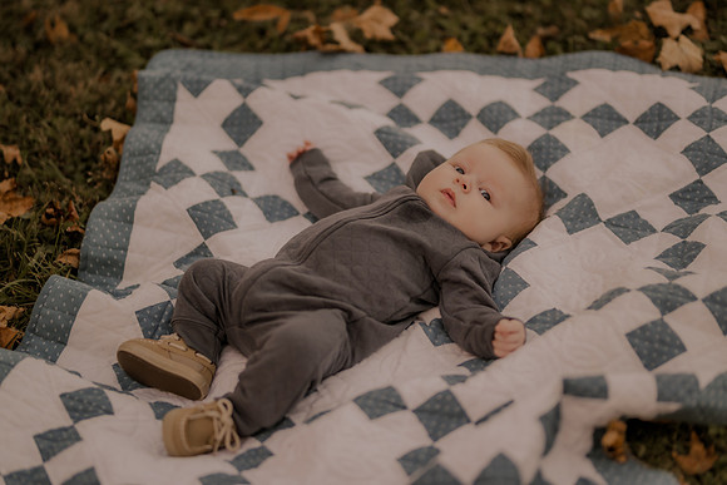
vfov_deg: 16.1
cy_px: 242
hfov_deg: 23.9
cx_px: 364
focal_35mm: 85
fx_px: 1717
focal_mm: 85
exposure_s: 1/320
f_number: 1.4
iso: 200
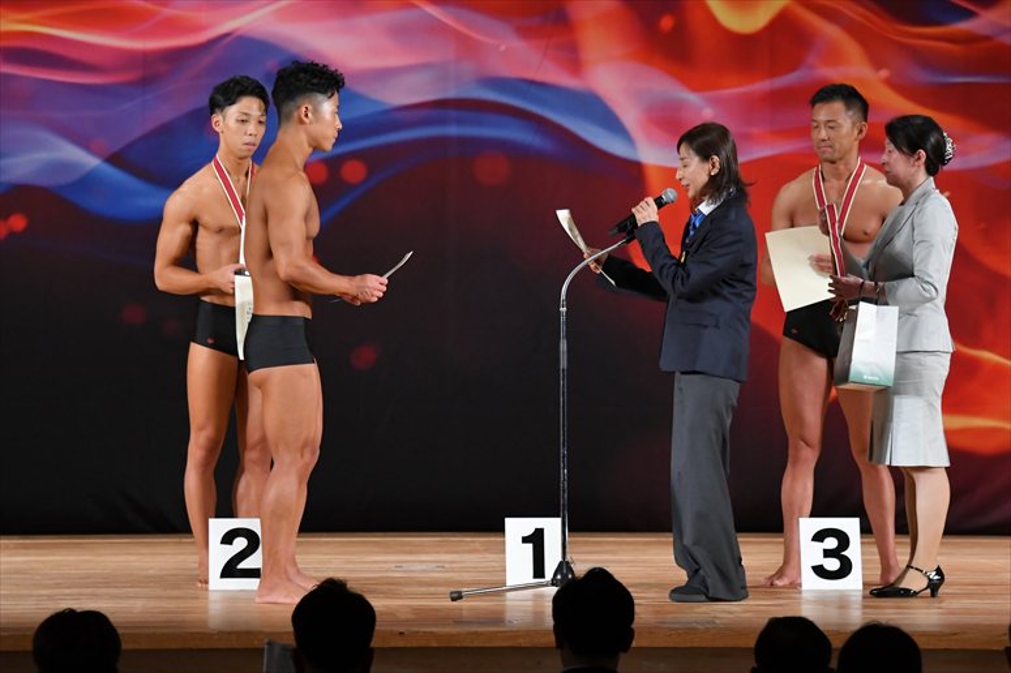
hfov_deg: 9.5
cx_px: 506
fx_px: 6091
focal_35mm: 217
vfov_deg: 6.3
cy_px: 336
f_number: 5.6
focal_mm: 145
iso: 3200
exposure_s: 1/400
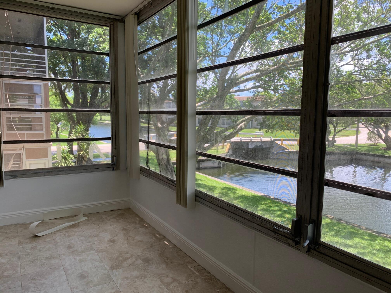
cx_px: 196
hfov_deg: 67.3
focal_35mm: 26
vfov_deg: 53.1
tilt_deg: -5.6
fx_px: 294
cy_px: 146
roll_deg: -0.7
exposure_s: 1/150
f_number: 1.8
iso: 25
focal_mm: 4.25
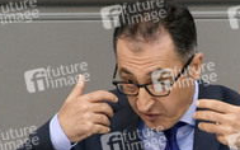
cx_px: 150
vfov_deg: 1.1
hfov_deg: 1.7
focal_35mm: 1213
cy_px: 173
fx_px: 7932
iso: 8000
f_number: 5.6
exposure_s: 1/400
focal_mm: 500
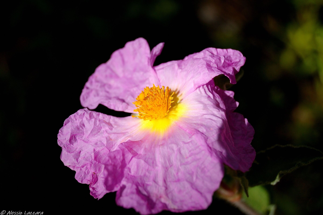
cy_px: 108
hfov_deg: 33.4
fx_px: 538
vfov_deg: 22.6
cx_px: 162
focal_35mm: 60
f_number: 5.6
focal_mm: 40
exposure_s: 1/1000
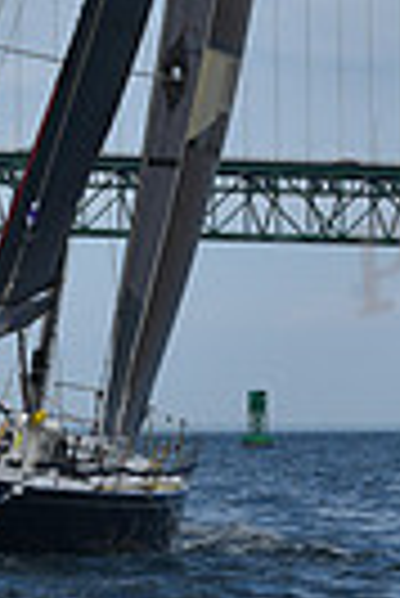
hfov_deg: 4.5
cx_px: 119
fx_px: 5070
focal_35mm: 305
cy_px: -427
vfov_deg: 6.6
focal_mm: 70
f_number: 10
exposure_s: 1/800
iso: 250
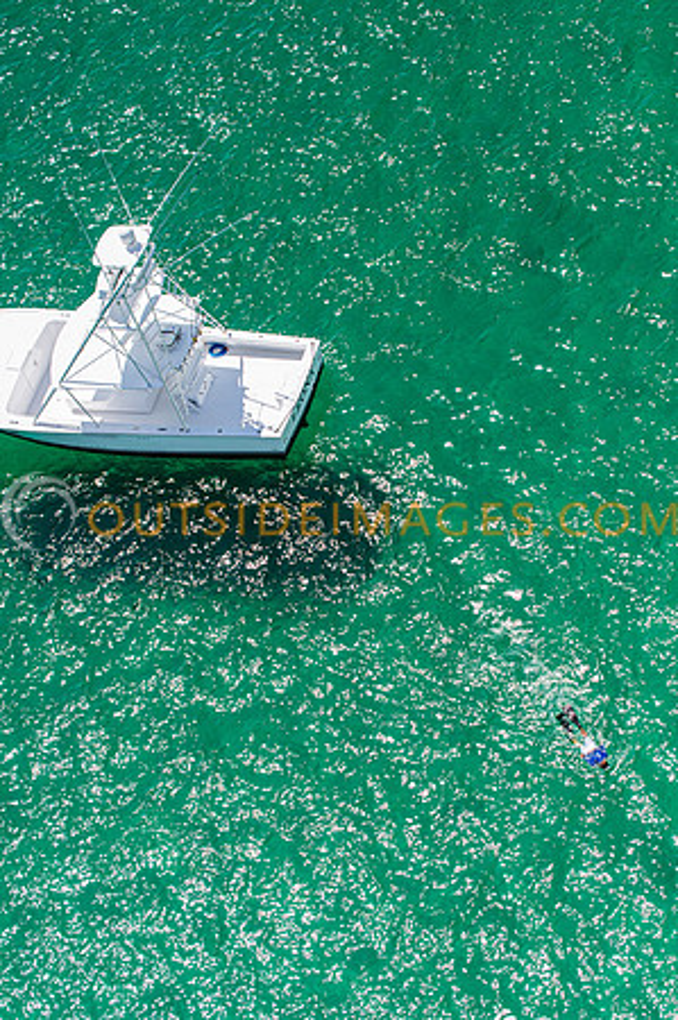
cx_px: 339
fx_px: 3398
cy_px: 510
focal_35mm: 120
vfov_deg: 17.1
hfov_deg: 11.4
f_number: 4
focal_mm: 80
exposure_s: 1/4000
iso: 250
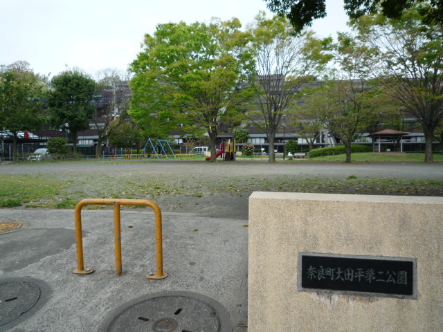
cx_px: 222
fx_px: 320
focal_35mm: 25
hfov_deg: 69.4
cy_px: 166
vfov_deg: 54.9
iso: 100
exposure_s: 1/200
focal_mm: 4.4
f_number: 2.8
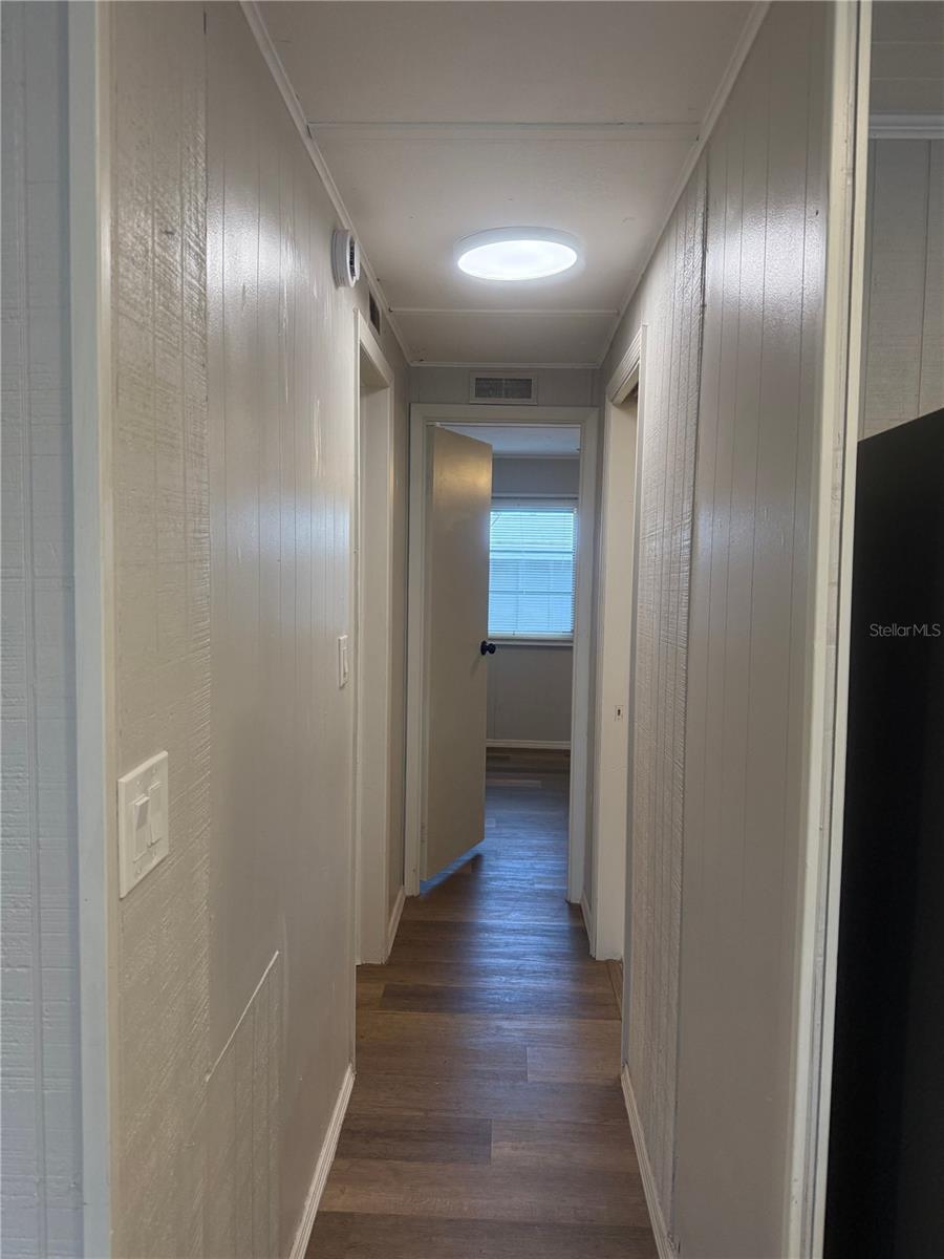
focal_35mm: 24
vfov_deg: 71.6
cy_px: 630
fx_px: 873
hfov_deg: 56.8
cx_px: 472
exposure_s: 1/229
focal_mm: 6.76
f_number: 1.78
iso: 200
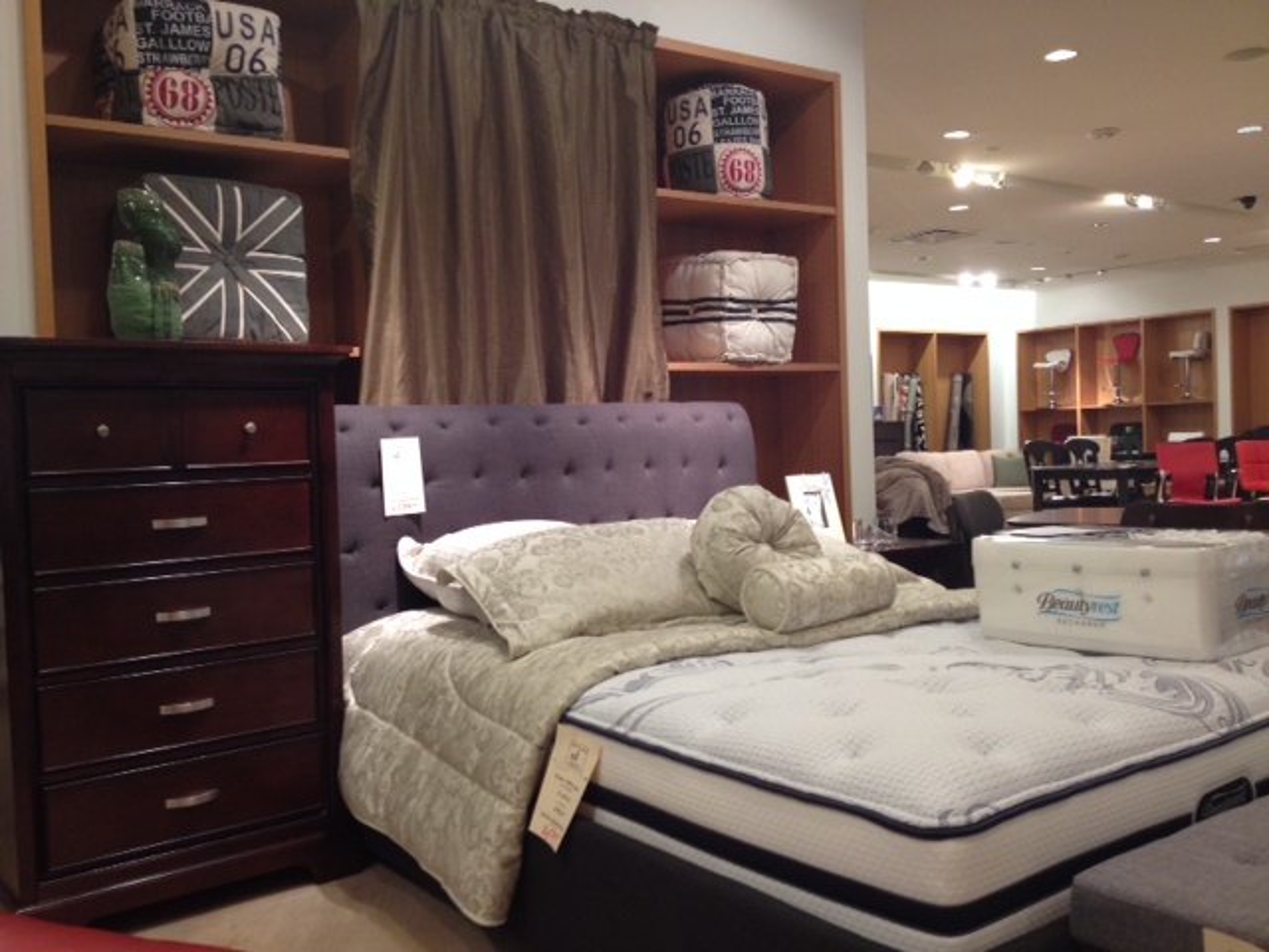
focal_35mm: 35
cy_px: 476
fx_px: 1283
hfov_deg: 52.6
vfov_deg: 40.7
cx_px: 634
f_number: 2.4
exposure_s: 1/20
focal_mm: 4.28
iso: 100
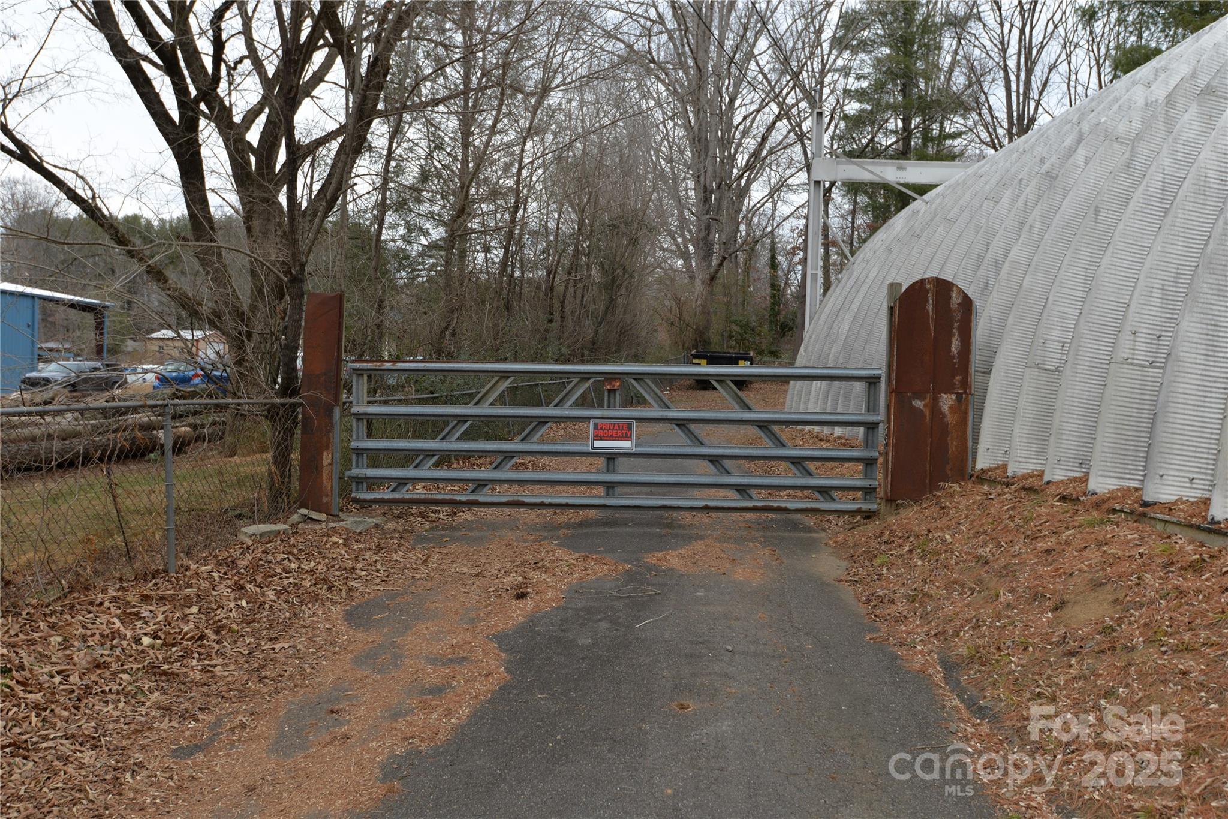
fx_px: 1058
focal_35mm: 31
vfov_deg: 42.3
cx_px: 614
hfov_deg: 60.3
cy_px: 410
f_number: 6.3
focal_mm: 31
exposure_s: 1/160
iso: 200
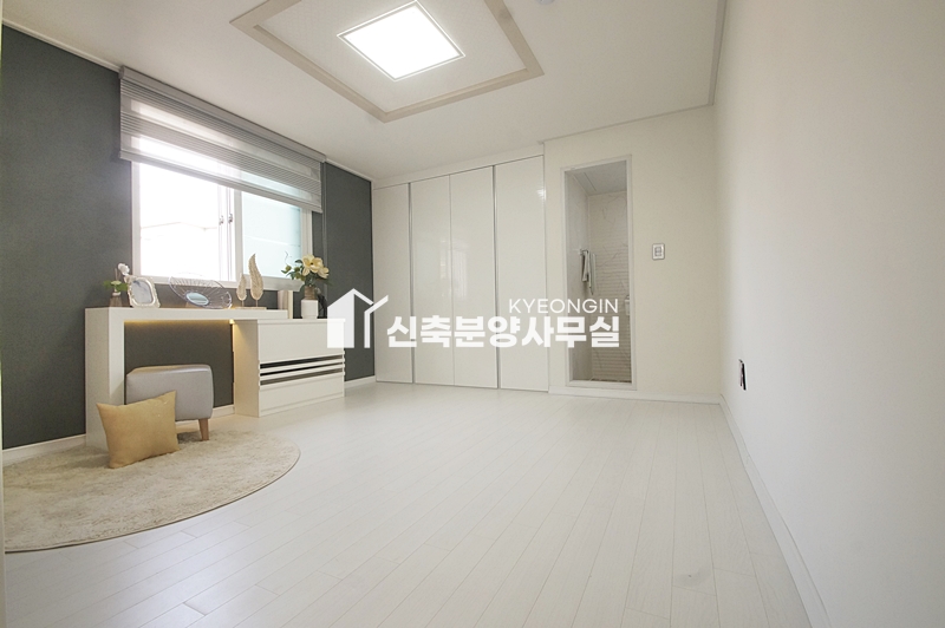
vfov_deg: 77.2
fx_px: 393
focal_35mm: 15
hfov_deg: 100.4
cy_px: 314
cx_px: 472
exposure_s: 1/40
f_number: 9
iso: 800
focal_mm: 10
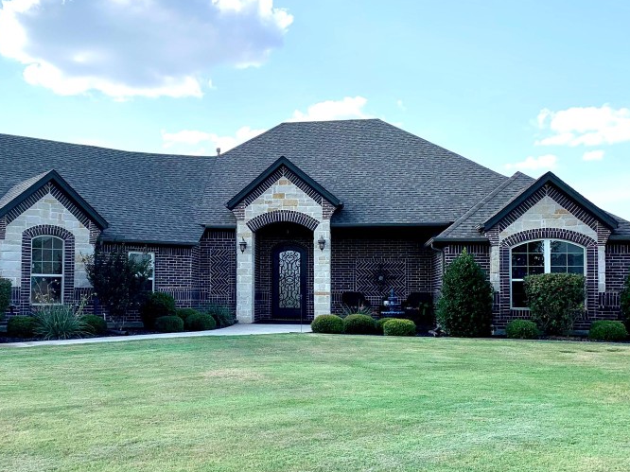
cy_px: 270
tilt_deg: +1.5
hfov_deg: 46.2
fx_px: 728
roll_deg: -1.5
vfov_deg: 35.9
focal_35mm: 40
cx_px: 219
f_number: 1.8
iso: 25
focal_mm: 4.25
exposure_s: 1/2208
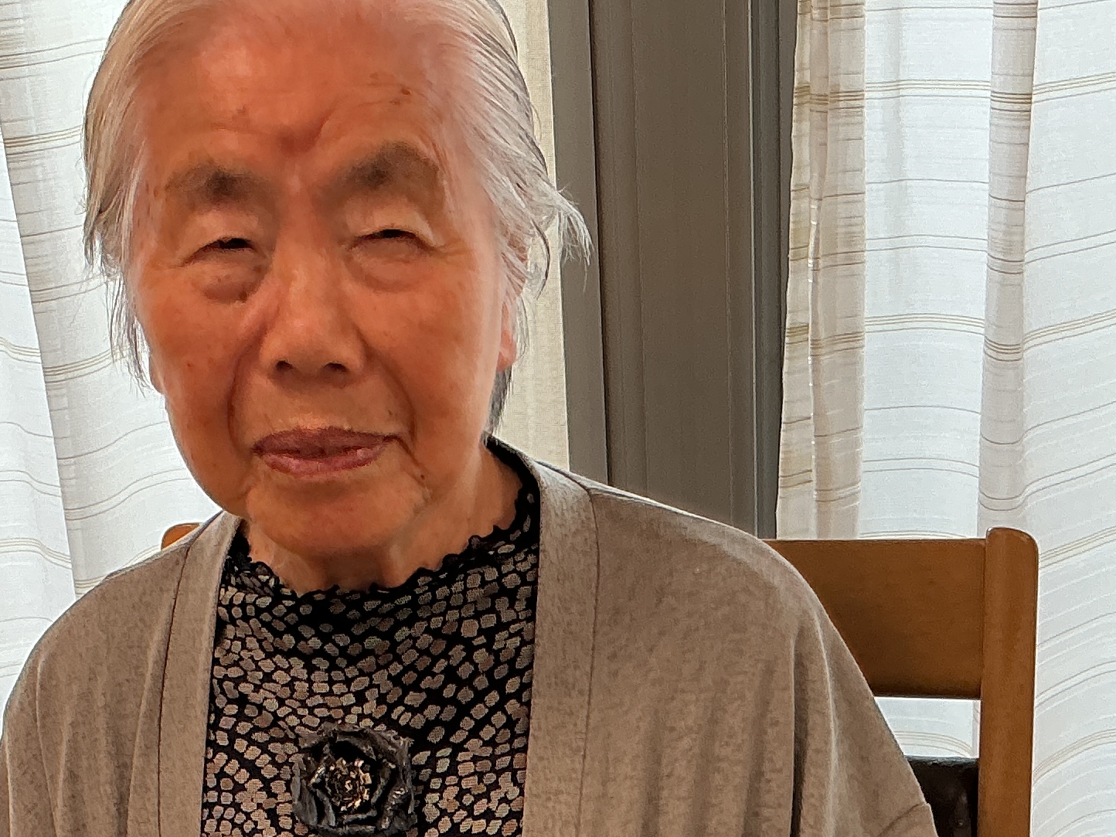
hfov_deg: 24.1
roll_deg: +5.2
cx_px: 430
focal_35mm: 81
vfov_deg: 17.2
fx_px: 2611
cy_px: 1064
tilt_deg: -26.3
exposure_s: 1/120
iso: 32
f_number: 1.8
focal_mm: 3
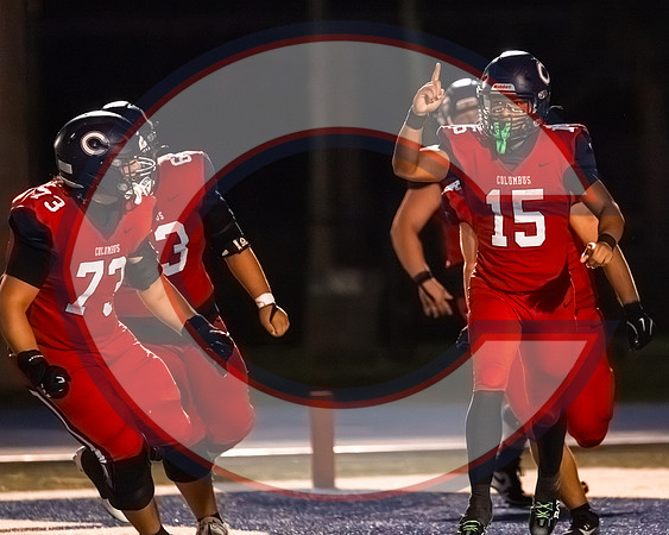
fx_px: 11269
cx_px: 501
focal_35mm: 569
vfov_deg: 2.7
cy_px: 197
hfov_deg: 3.4
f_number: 4.5
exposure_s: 1/1600
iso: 25600
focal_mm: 400
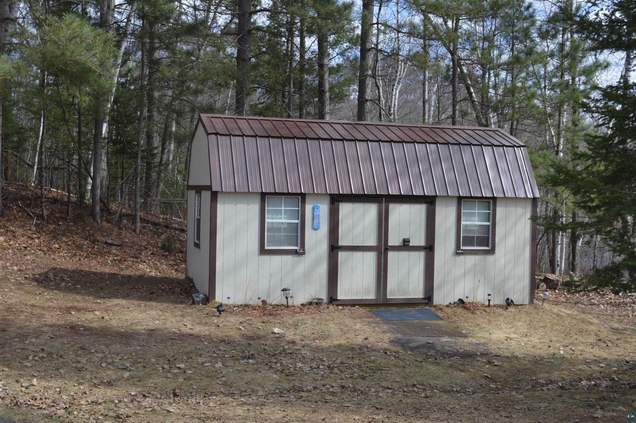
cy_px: 212
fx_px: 847
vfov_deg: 28.0
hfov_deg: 41.1
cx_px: 318
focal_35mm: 48
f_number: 6.3
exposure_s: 1/160
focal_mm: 32
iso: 100
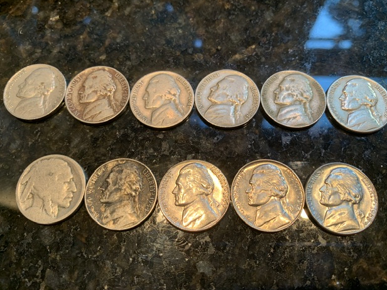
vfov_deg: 51.4
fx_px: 302
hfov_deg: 65.3
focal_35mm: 27
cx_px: 195
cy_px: 146
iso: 100
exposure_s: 1/60
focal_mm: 4.25
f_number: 1.8
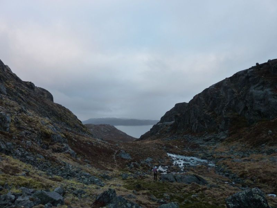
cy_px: 104
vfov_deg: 54.9
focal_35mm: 25
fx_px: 200
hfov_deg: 69.4
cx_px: 138
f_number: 3.3
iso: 125
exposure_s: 1/80
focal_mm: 4.1
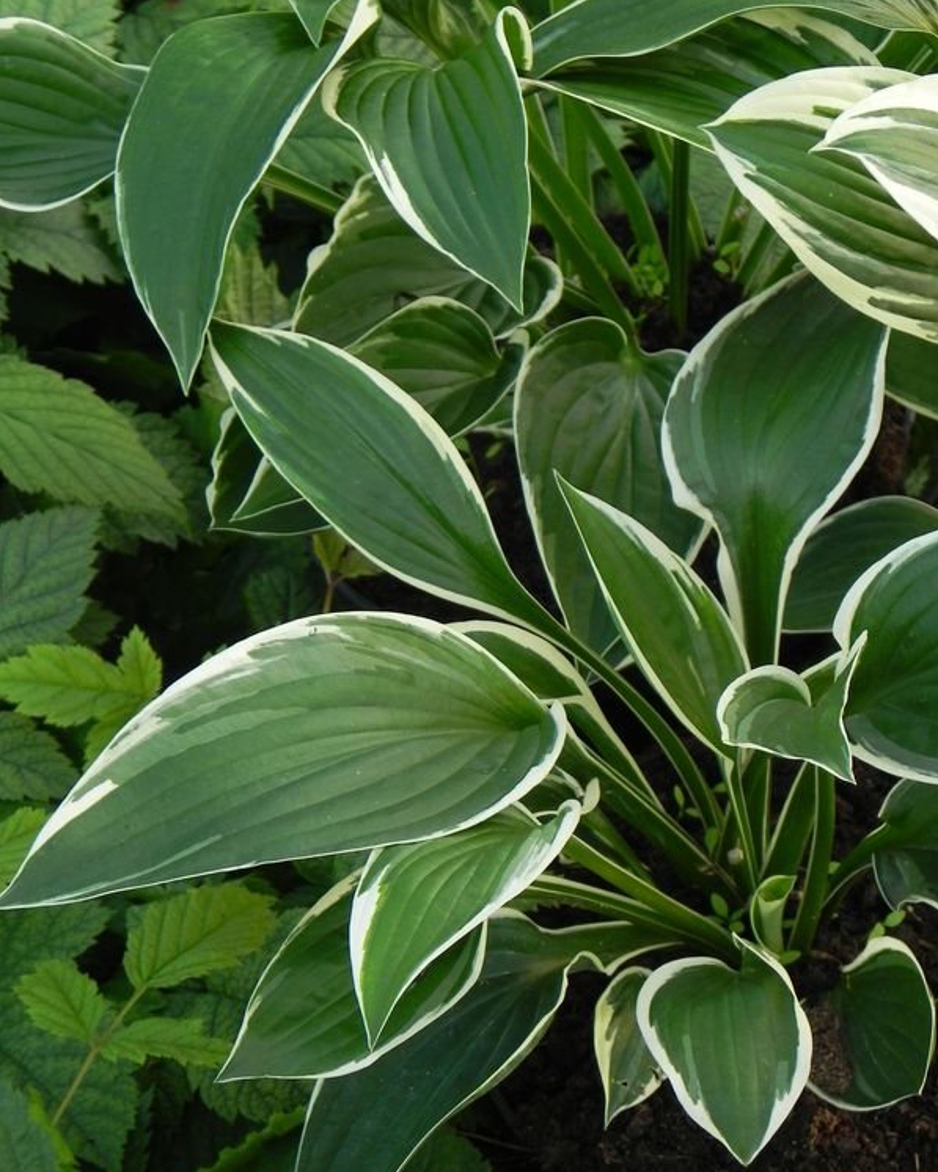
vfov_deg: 14.3
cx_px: 470
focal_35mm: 135
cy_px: 573
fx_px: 4684
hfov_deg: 11.4
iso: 160
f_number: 5
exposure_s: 1/30
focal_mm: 23
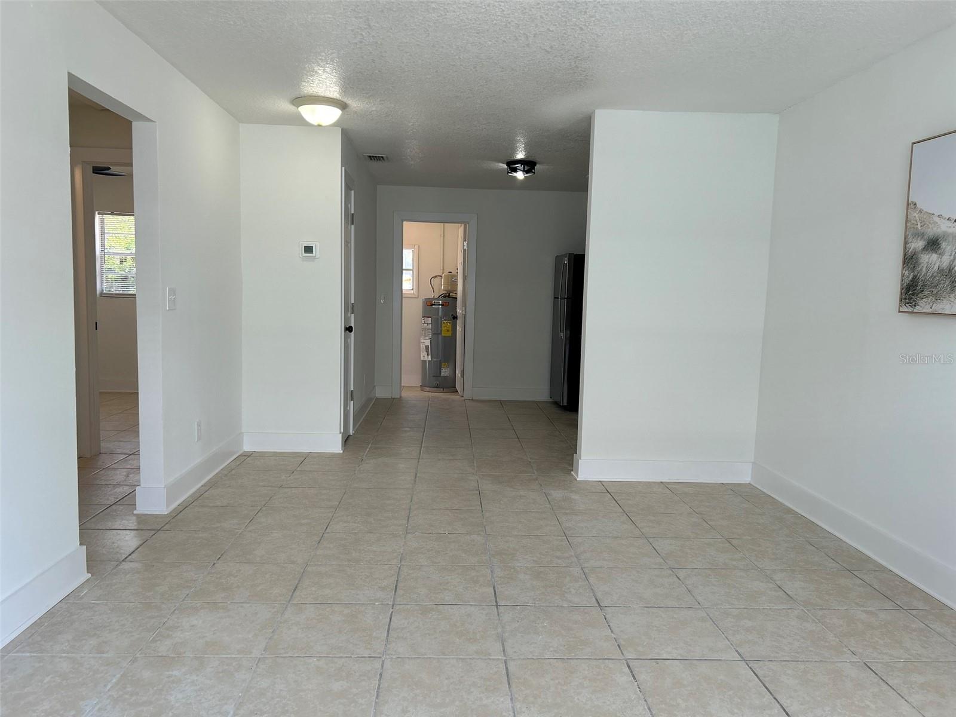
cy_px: 358
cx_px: 478
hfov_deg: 67.3
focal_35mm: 26
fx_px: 718
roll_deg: -1.1
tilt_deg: -5.0
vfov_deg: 53.1
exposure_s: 1/163
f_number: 1.5
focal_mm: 5.7
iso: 50
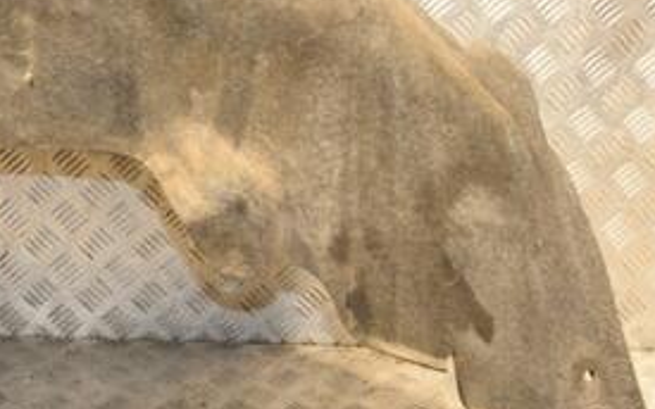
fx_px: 1252
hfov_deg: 28.3
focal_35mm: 70
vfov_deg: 18.6
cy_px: 209
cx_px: 81
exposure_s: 1/160
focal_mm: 21
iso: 800
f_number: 5
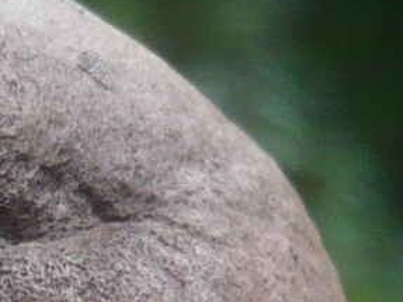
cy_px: 632
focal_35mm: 250
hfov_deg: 7.8
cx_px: -180
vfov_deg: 5.8
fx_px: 2909
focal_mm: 5.8
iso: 100
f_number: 2.8
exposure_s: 1/30
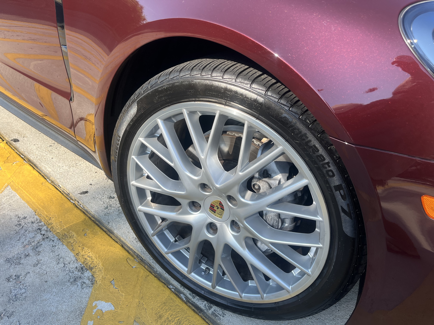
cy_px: 162
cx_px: 217
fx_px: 326
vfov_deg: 53.1
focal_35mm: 26
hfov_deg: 67.3
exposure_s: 1/1106
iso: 50
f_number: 1.6
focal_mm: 5.1
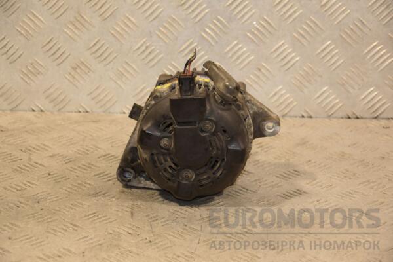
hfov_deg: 18.2
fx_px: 1228
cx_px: 196
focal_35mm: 112
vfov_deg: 12.2
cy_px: 131
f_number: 5.3
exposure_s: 1/125
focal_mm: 75
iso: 800
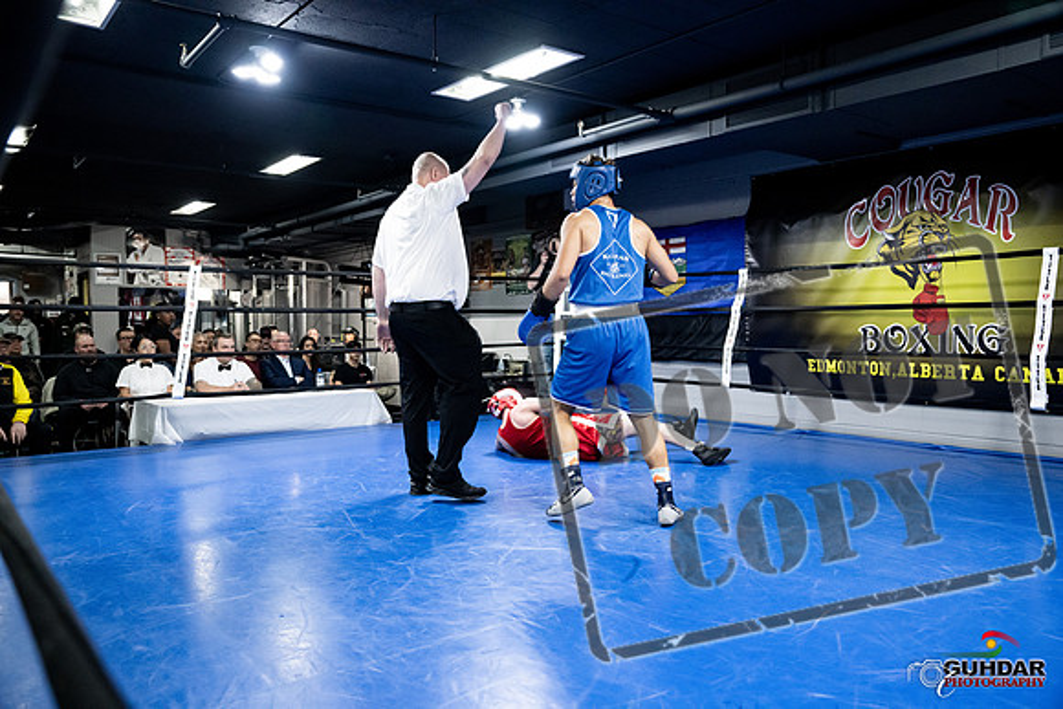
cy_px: 354
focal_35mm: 27
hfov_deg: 67.4
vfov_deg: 48.0
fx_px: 797
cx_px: 532
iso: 8000
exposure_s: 1/1000
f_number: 2.8
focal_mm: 27
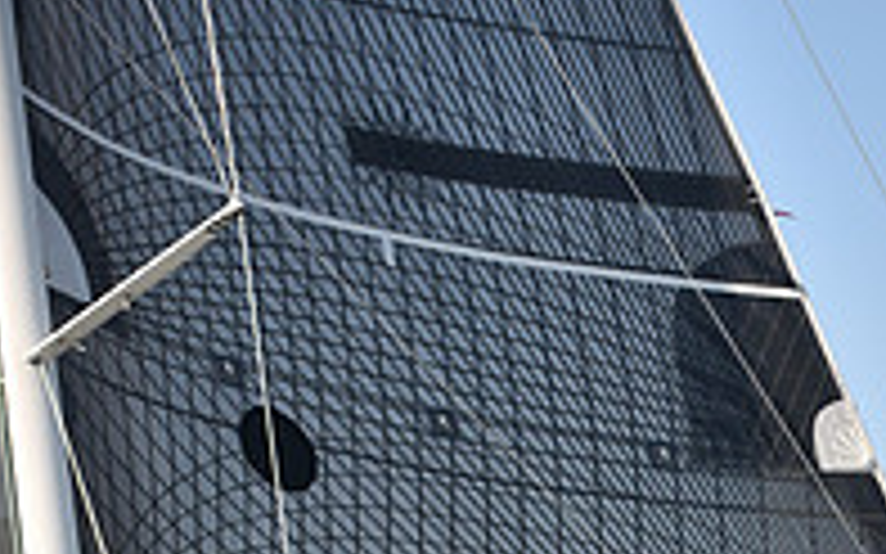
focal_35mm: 210
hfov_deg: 9.9
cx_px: 821
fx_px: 5069
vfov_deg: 6.0
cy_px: 1248
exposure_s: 1/1000
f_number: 3.5
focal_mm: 70
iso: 250
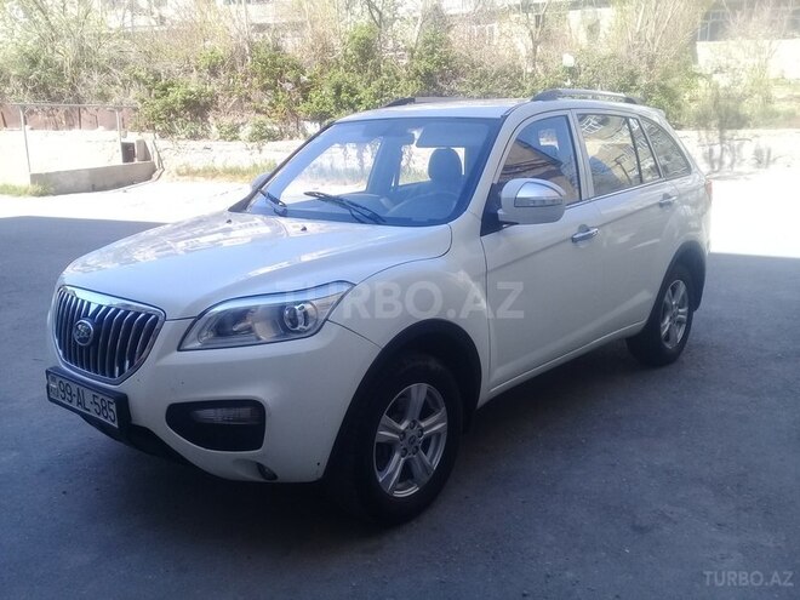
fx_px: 716
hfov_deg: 58.4
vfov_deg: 45.4
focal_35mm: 31
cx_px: 400
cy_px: 300
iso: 50
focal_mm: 3.3
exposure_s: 1/344
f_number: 2.2
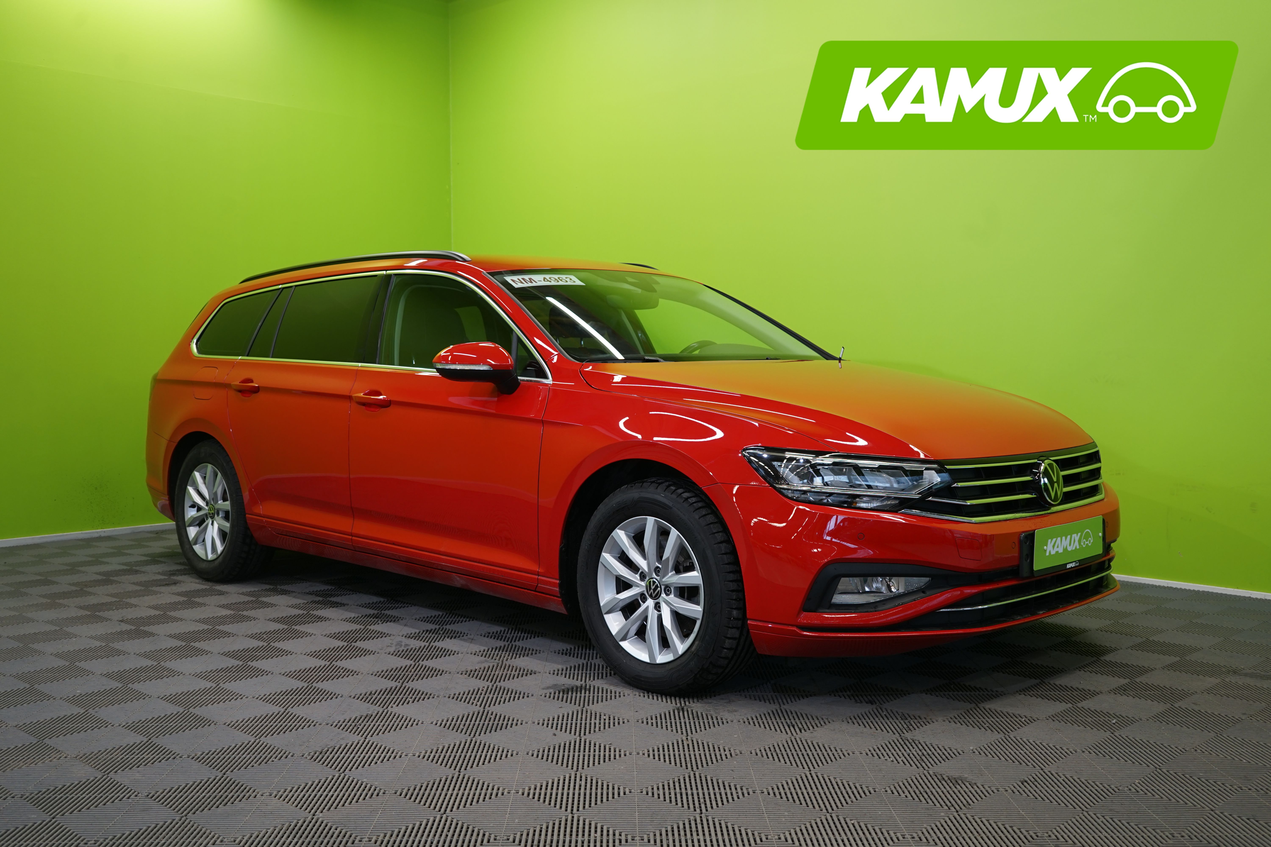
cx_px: 636
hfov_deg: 54.4
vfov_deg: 37.9
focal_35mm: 35
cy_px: 424
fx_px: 1236
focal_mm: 35
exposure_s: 1/30
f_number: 5.6
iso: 400
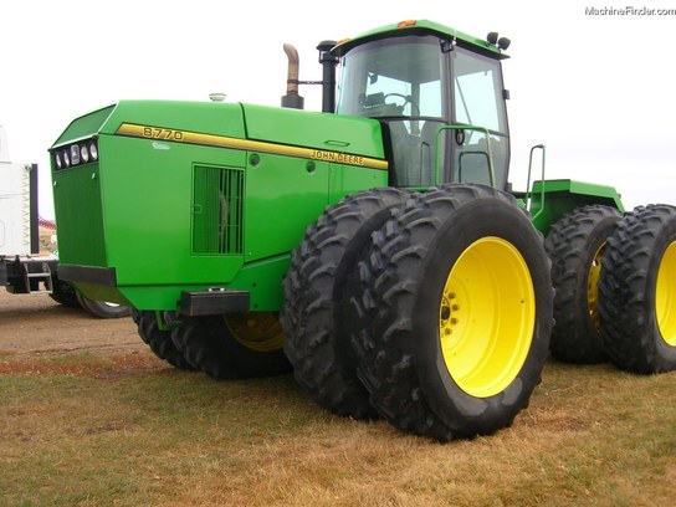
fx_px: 664
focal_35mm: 34
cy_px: 254
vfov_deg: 41.8
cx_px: 338
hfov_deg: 54.0
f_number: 4.9
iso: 50
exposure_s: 1/43
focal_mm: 5.7
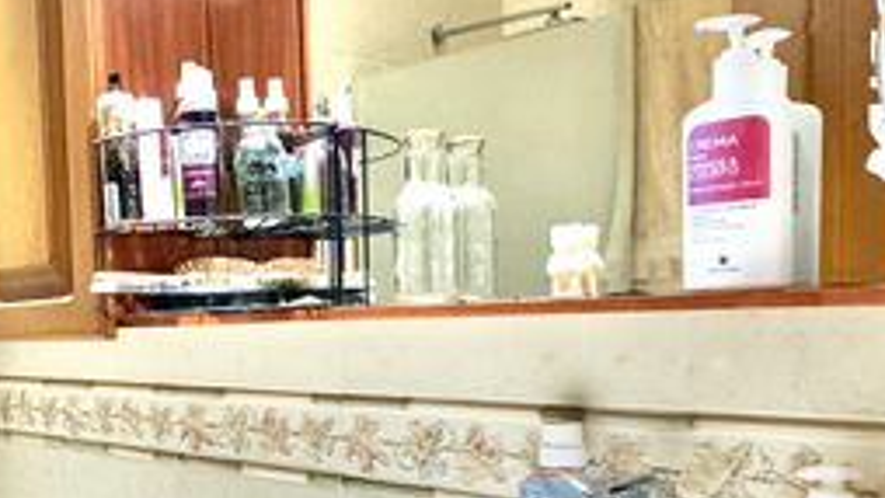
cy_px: 383
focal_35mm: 40
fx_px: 939
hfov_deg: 45.3
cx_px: 71
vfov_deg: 29.2
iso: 320
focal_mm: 2.22
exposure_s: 1/99
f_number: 2.2
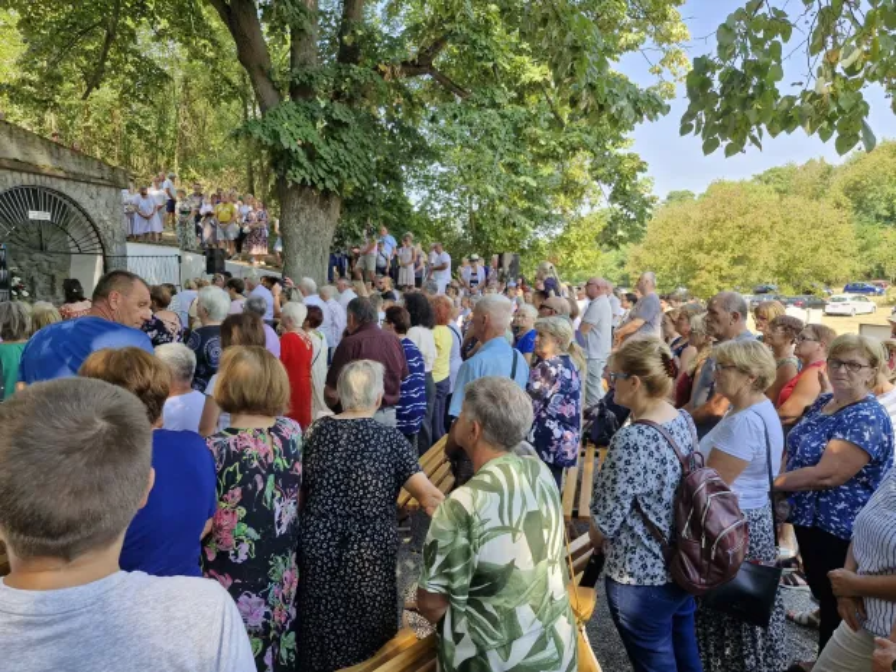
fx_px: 595
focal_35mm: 23
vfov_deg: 58.9
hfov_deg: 73.9
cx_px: 448
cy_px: 336
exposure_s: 1/289
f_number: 1.8
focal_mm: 5.54
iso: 50
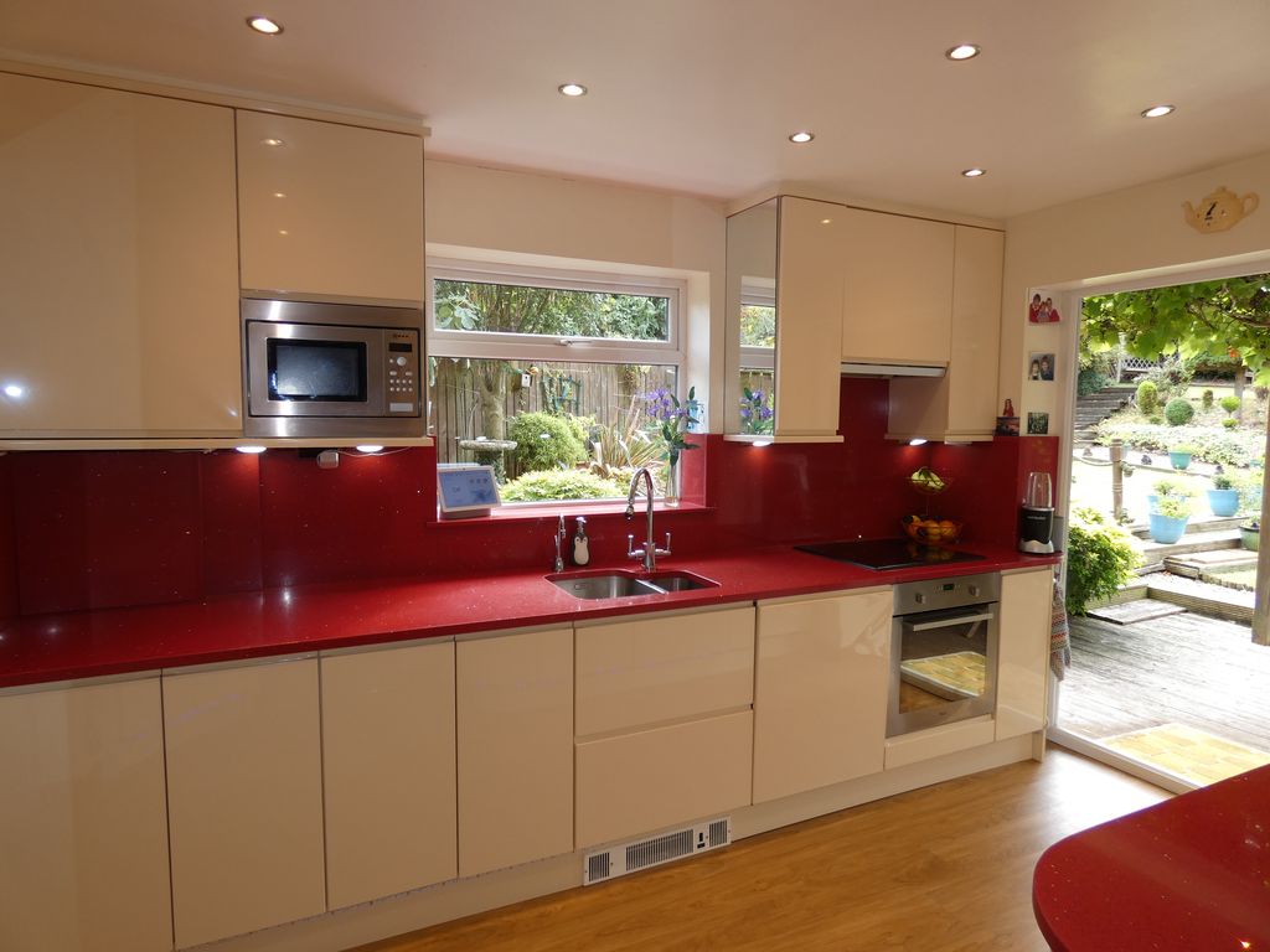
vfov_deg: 66.0
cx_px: 635
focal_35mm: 20
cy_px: 476
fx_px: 734
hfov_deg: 81.7
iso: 80
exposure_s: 1/80
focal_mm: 3.6
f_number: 2.8
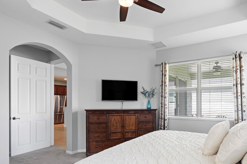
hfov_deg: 80.2
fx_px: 144
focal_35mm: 21
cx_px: 149
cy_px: 101
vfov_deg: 58.8
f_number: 9
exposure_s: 1/15
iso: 250
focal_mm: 16
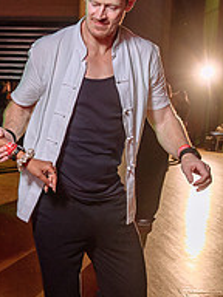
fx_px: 644
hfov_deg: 18.8
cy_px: 181
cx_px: -31
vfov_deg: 25.9
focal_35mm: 75
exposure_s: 1/40
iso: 800
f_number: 2.8
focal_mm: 24
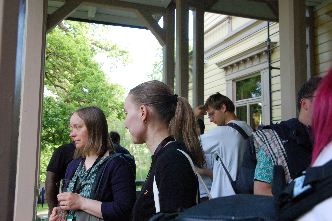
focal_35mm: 36
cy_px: 110
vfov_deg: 36.8
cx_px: 166
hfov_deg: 53.2
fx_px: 332
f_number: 8
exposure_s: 1/125
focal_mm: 24
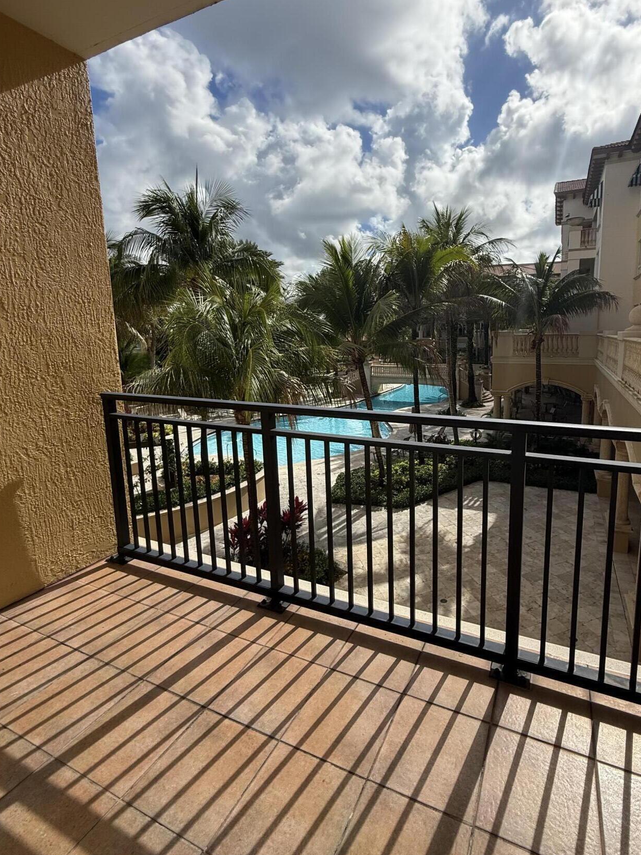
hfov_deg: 74.0
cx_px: 383
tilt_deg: -7.4
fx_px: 420
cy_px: 393
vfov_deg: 90.8
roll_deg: +0.5
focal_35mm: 17
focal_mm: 2.22
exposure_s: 1/3891
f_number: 2.2
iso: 80
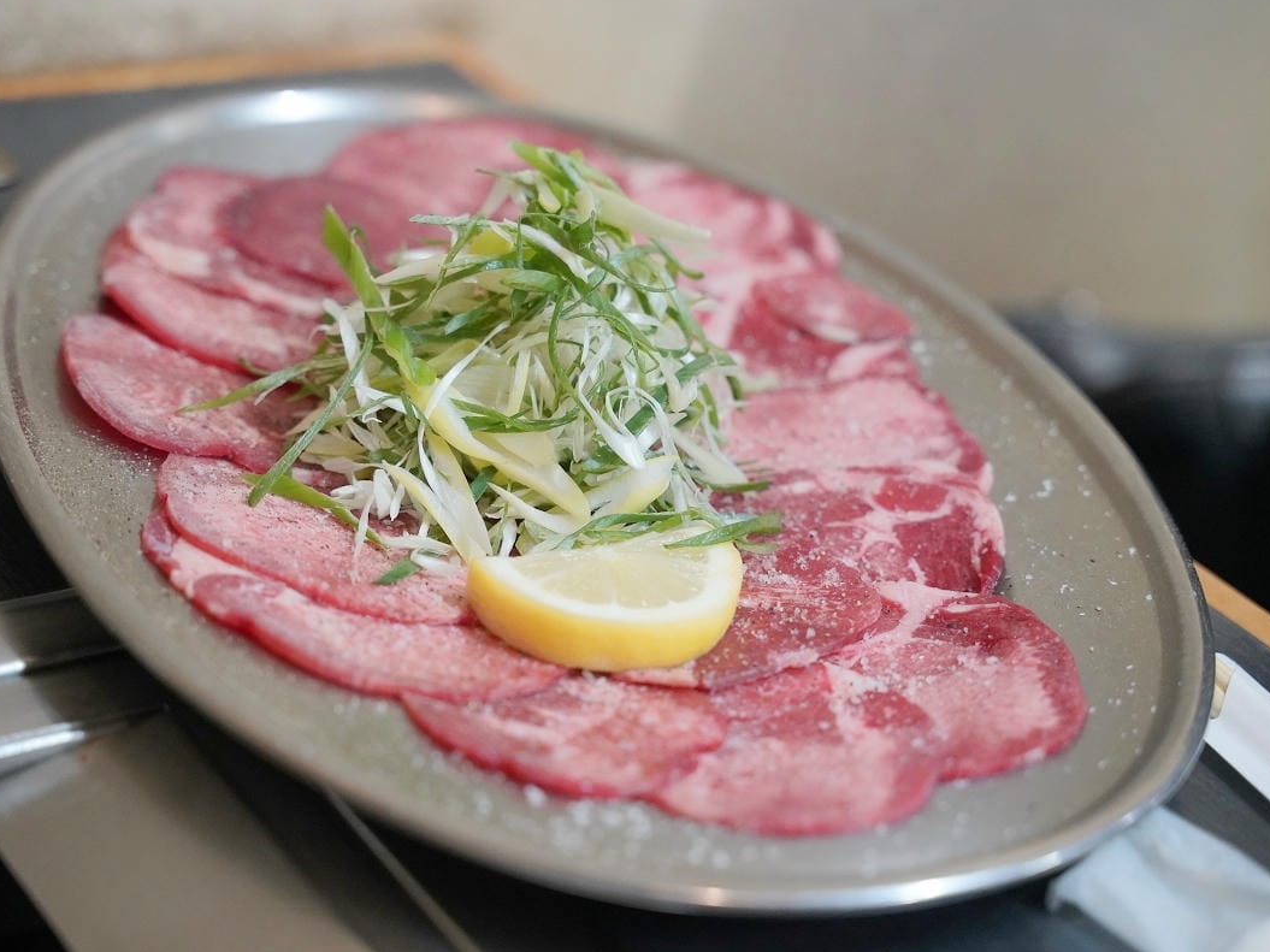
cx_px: 631
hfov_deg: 23.8
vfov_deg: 18.0
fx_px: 3008
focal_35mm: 82
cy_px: 474
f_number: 4
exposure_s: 1/160
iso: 5000
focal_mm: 75
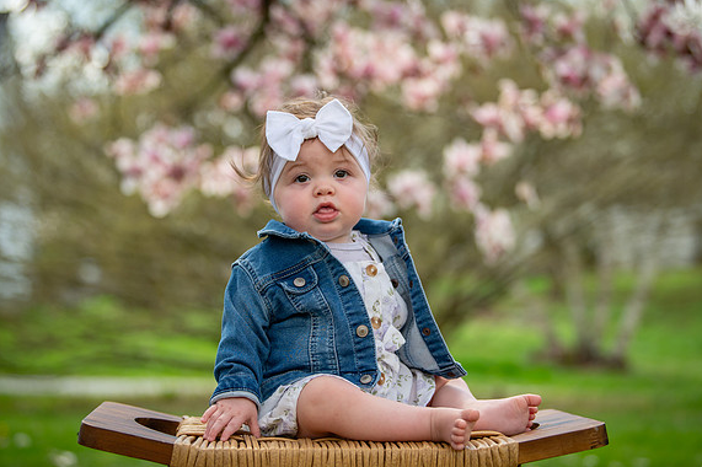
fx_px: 1656
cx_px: 348
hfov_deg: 23.9
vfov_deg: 16.1
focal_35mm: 85
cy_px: 235
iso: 320
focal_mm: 75
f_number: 2.8
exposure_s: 1/1250
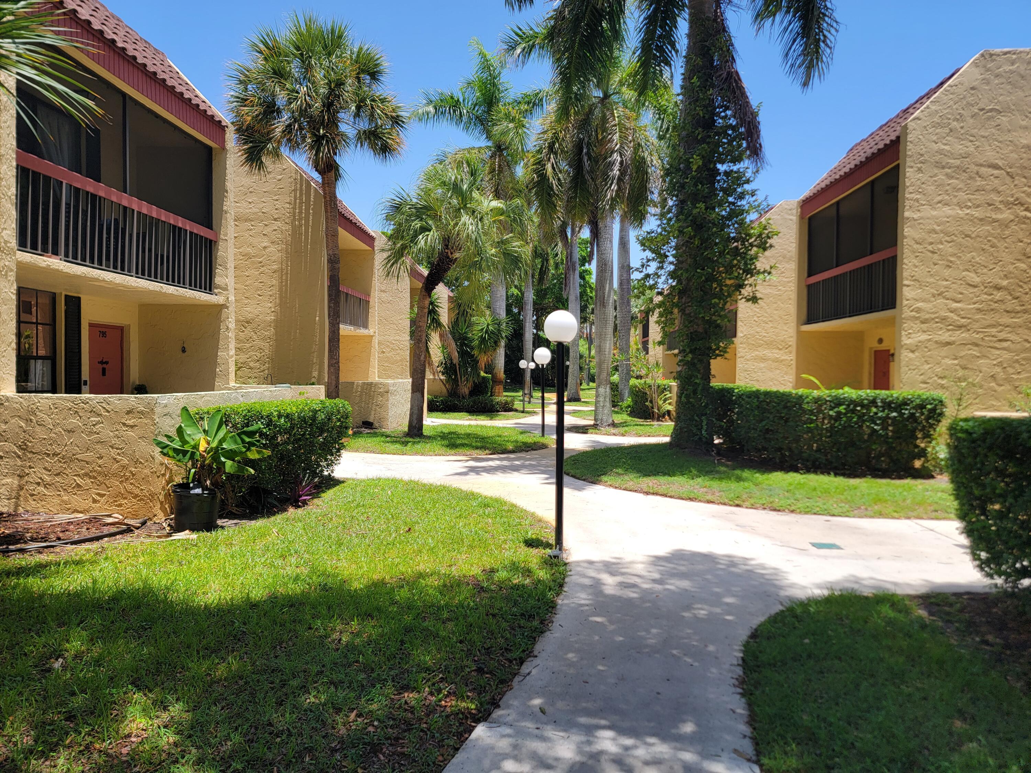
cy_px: 386
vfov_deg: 56.8
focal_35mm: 24
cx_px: 516
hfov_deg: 71.6
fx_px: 715
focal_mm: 6.7
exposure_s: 1/607
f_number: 1.8
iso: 16
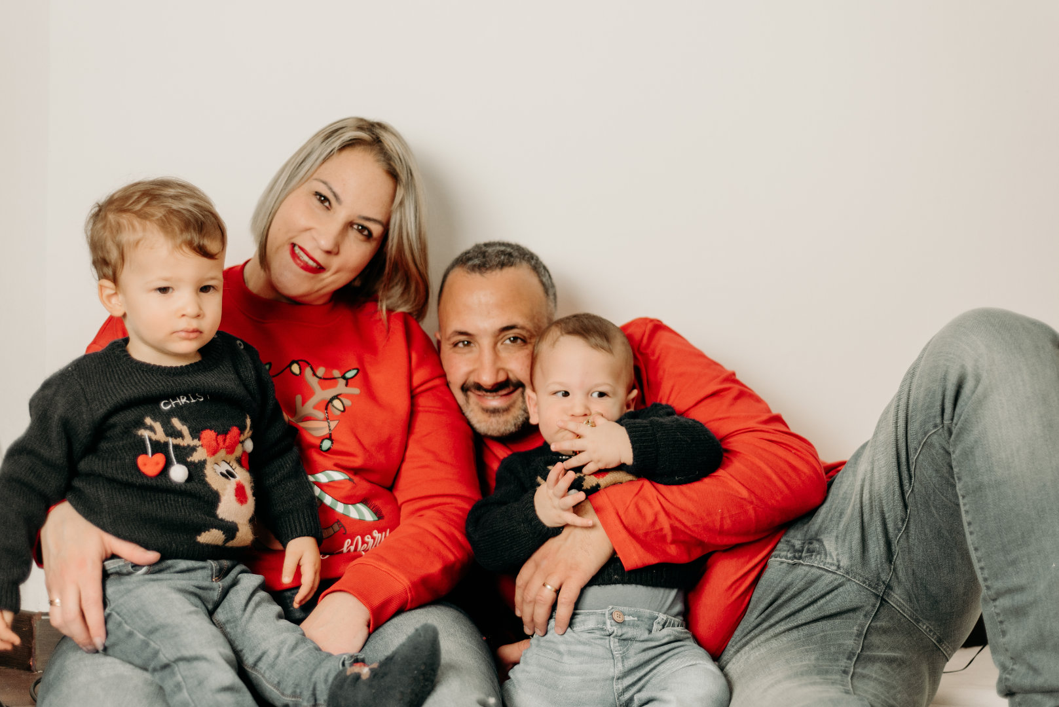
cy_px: 354
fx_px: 1472
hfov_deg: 39.6
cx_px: 530
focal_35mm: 50
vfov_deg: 27.0
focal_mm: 50
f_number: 1.8
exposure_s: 1/125
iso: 250
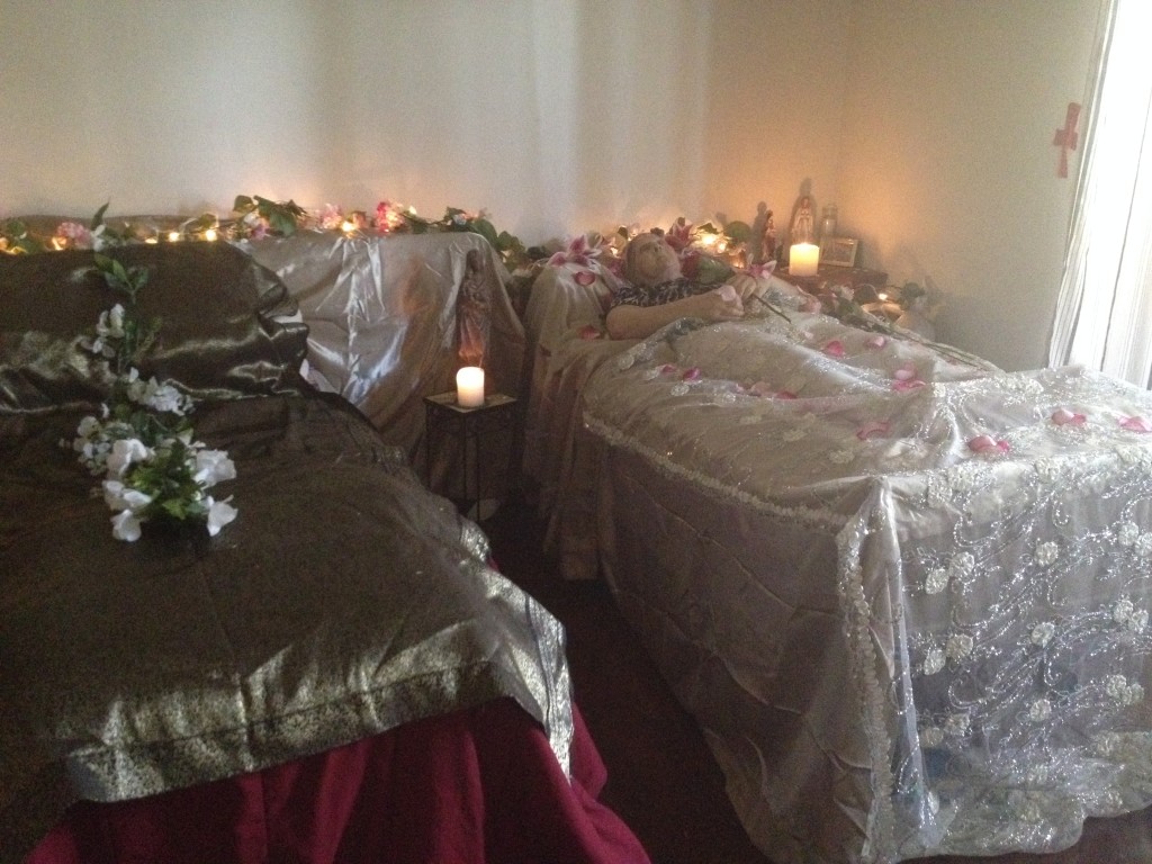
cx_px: 576
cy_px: 432
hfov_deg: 52.6
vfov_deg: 40.7
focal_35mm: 35
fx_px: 1165
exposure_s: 1/15
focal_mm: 4.28
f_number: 2.4
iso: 800
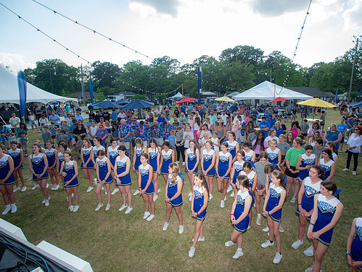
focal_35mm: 19
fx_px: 199
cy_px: 137
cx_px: 197
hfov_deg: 84.5
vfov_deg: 68.7
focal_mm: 17
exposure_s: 1/250
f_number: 4.5
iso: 100
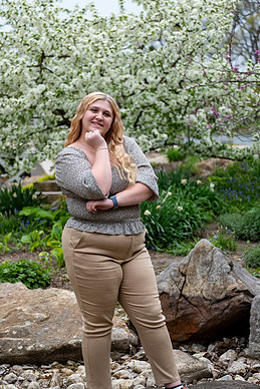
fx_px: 942
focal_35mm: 87
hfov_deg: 15.7
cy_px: 225
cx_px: 120
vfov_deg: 23.3
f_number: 2.8
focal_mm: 50
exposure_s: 1/500
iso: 250
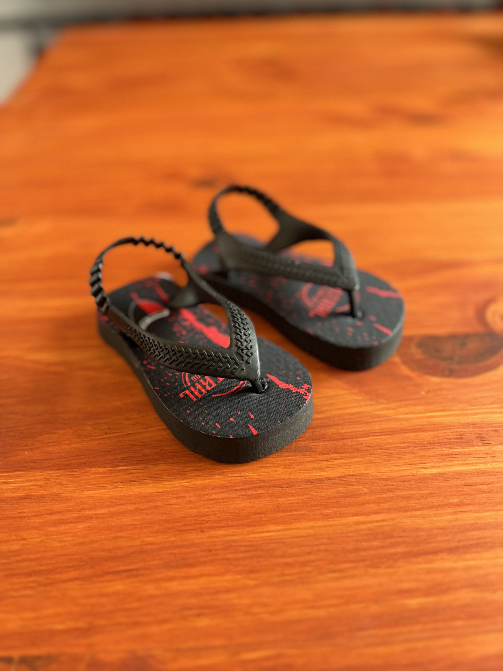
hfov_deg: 53.1
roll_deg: +1.6
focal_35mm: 26
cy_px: 336
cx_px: 252
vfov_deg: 67.3
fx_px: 504
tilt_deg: -43.5
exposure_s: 1/50
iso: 125
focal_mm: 5.1
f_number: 1.6
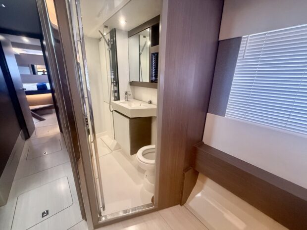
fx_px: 124
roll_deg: -2.5
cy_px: 115
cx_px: 154
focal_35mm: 14
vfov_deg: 85.7
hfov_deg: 102.1
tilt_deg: -17.3
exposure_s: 1/60
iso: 640
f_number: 2.2
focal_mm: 2.22
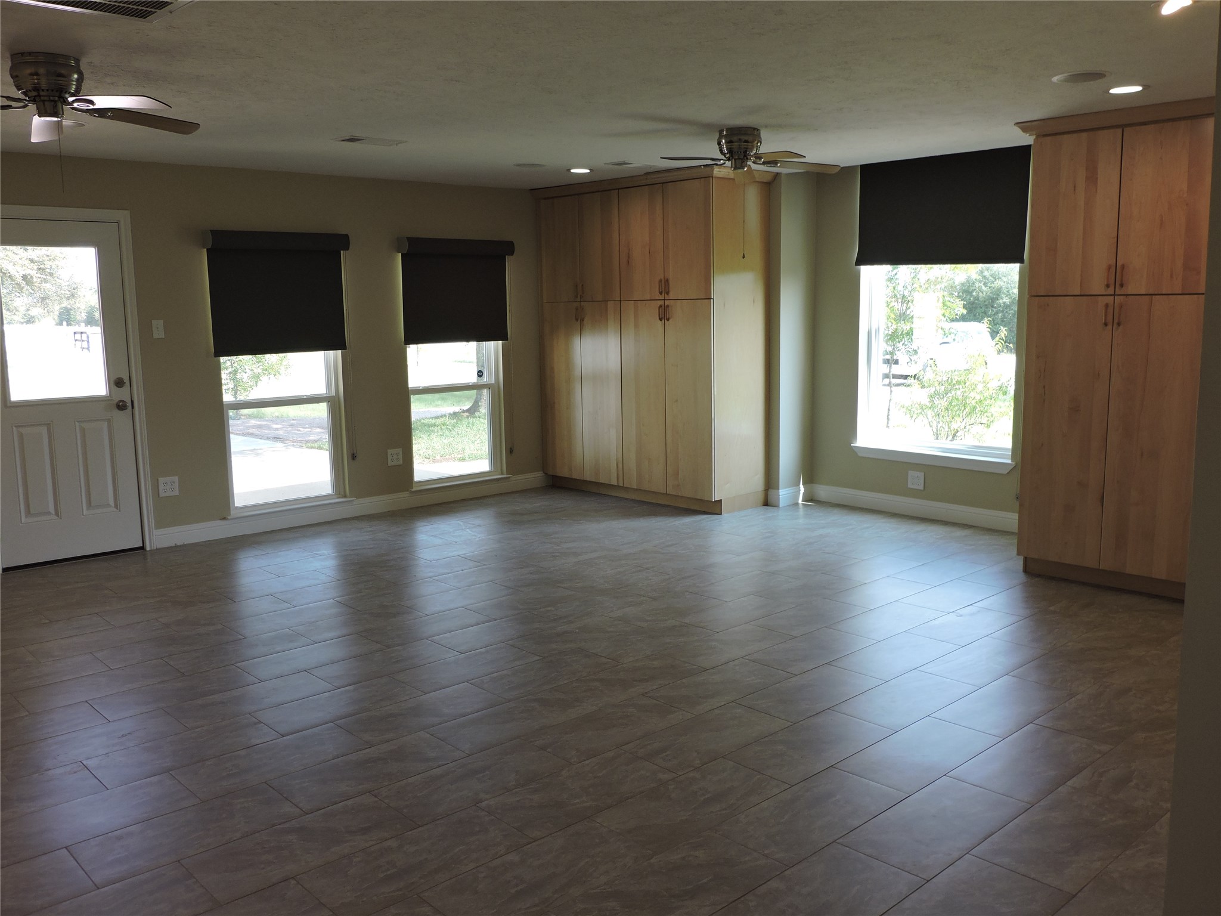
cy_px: 458
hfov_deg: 60.0
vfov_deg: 46.8
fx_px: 1058
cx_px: 610
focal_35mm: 30
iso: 100
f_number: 3.1
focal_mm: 5.4
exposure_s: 1/80
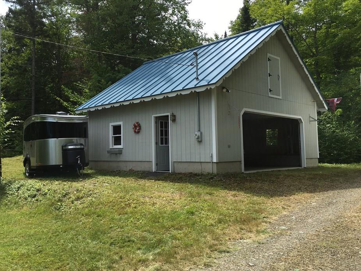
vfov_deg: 44.1
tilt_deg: +4.9
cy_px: 127
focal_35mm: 32
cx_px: 162
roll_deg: +0.1
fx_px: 334
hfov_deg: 56.7
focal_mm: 4.15
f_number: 2.2
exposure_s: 1/986
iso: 25
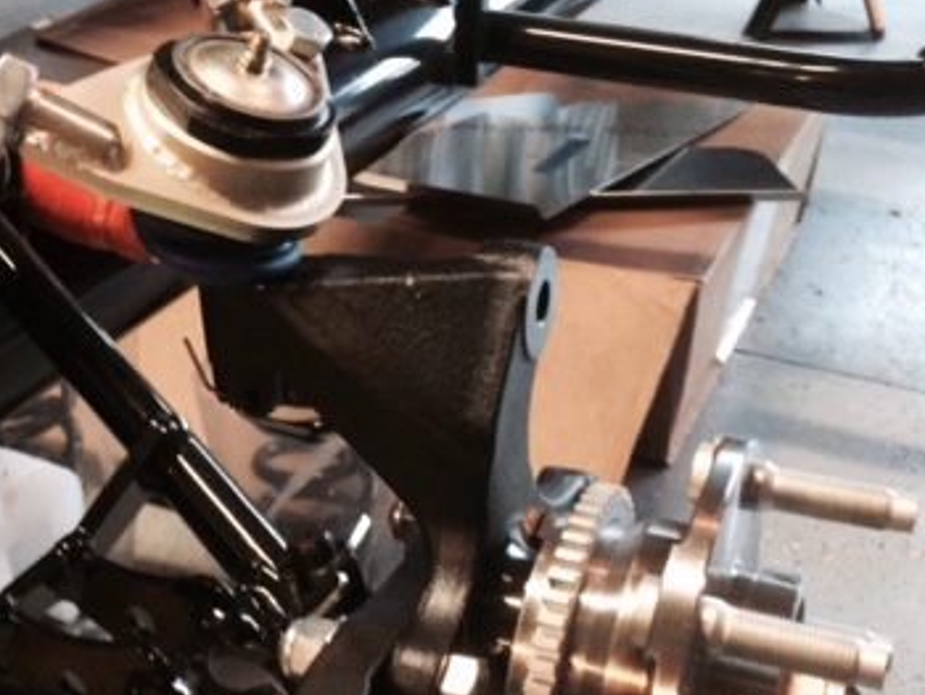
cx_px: 188
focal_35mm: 53
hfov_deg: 35.0
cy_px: 391
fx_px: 1417
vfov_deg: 27.5
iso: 320
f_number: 2.2
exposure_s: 1/24
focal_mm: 4.15
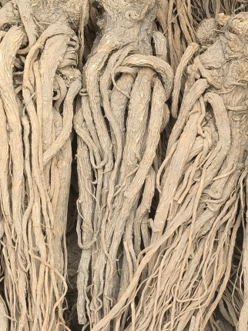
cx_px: 136
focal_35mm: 67
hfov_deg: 21.9
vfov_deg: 28.9
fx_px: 641
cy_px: 211
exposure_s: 1/300
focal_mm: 5.54
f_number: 1.8
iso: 160
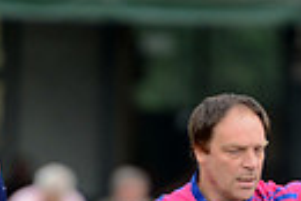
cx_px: 280
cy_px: 403
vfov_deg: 1.1
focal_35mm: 1206
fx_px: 10095
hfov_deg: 1.7
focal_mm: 270
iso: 500
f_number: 4
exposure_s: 1/800
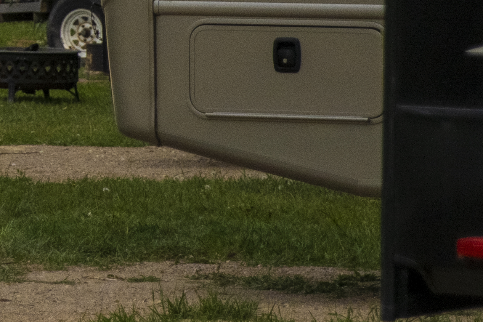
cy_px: -377
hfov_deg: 3.9
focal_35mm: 525
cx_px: -433
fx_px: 7044
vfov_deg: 2.6
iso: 500
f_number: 2.8
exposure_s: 1/3200
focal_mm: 70
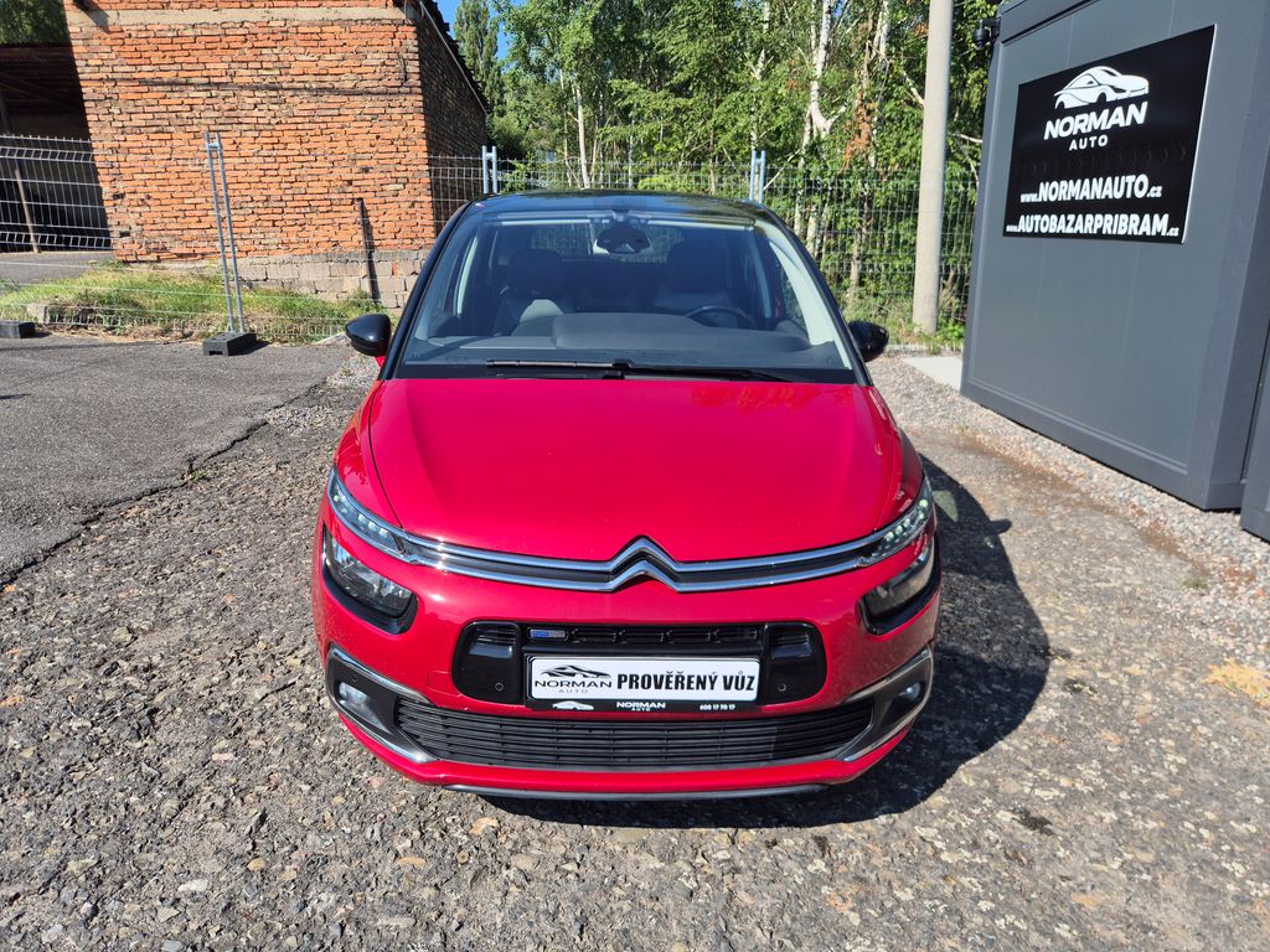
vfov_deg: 58.9
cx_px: 635
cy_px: 476
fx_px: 844
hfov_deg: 73.9
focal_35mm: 23
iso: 25
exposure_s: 1/1196
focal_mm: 5.4
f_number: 1.8
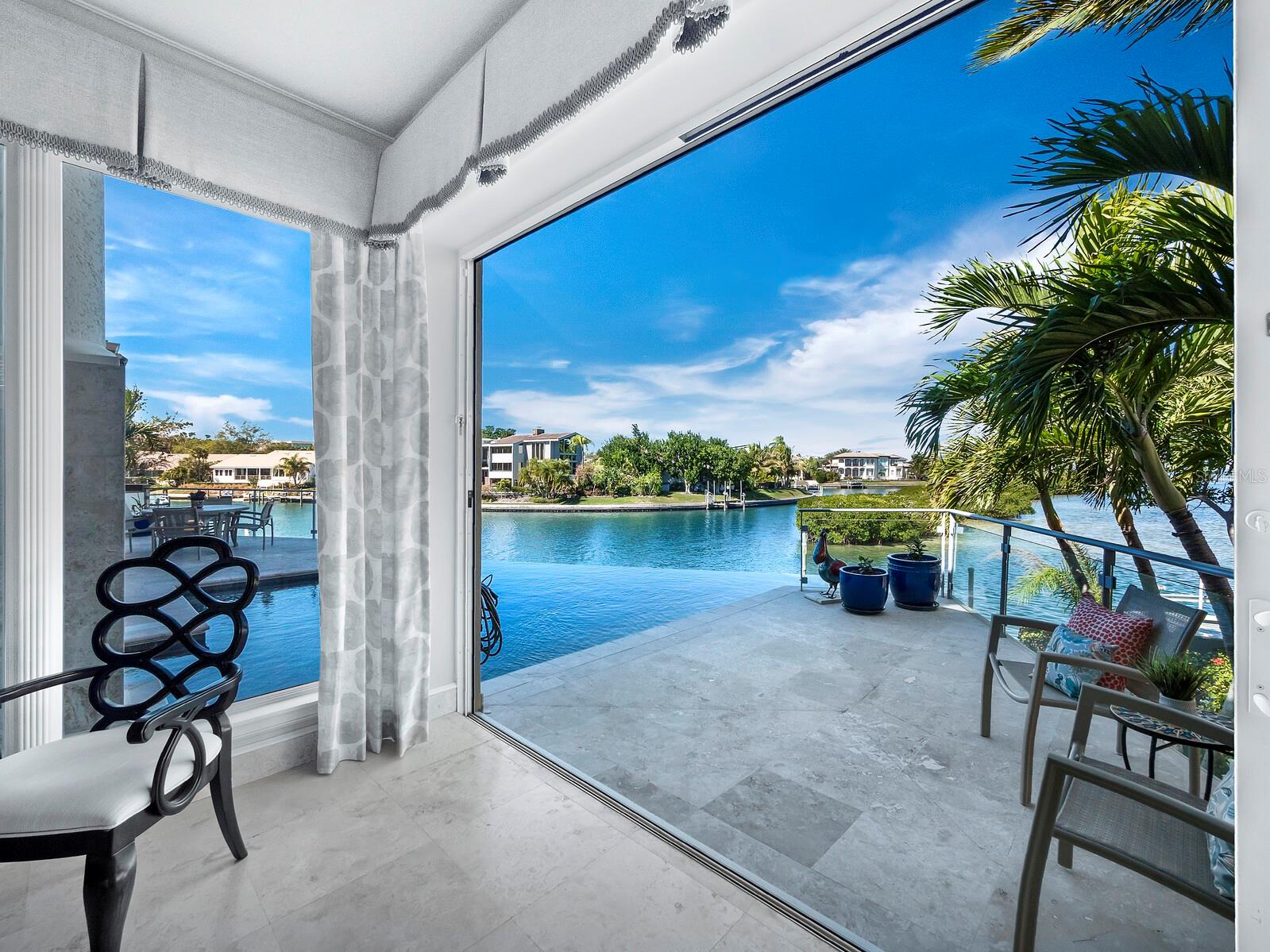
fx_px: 514
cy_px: 476
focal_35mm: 14
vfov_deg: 85.7
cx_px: 635
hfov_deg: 102.1
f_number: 10
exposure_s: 1/60
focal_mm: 7
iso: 400
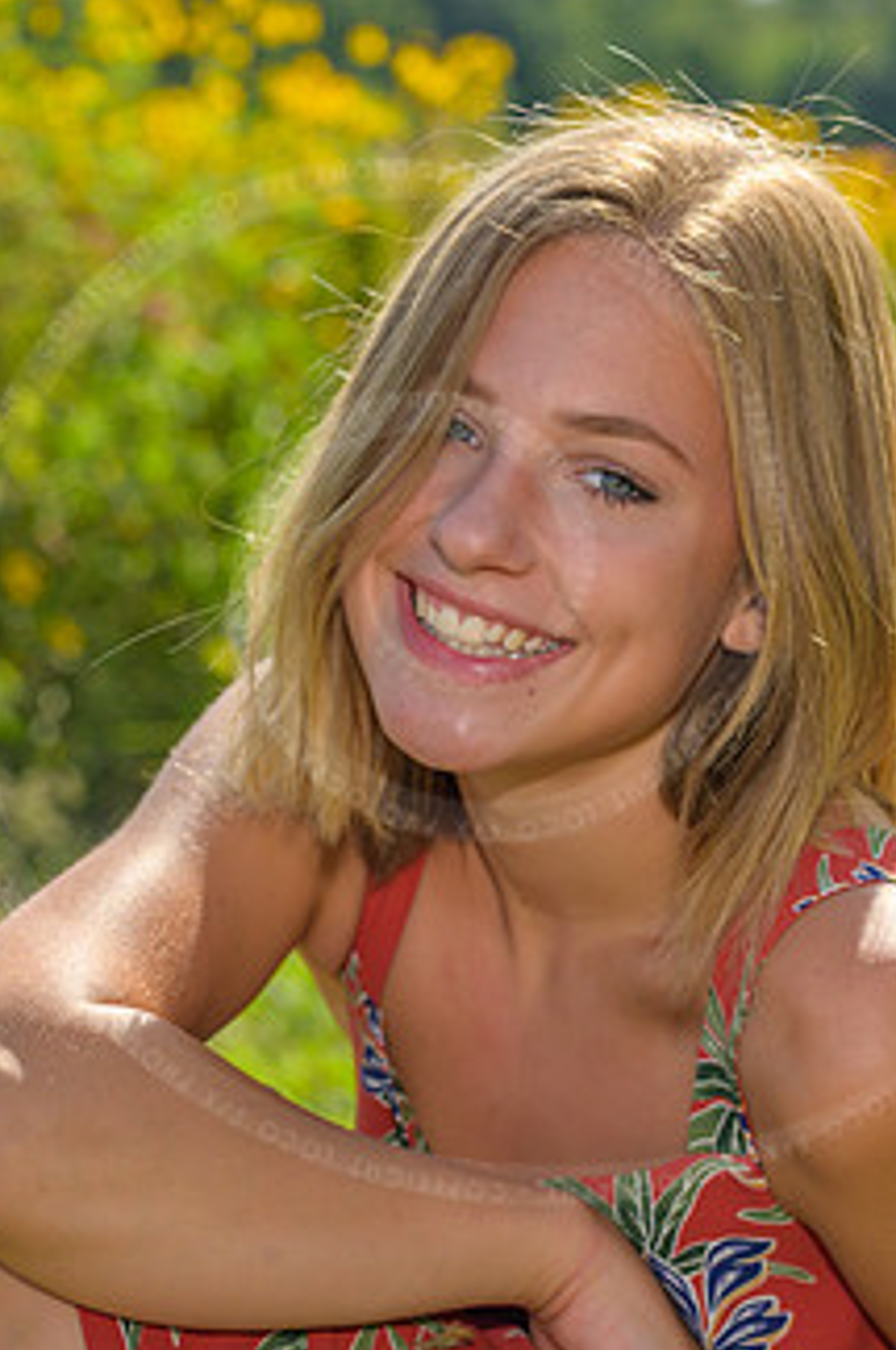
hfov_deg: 11.6
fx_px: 4419
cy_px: 662
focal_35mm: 118
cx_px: 498
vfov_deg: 17.4
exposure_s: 1/1600
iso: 200
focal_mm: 85
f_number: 5.6
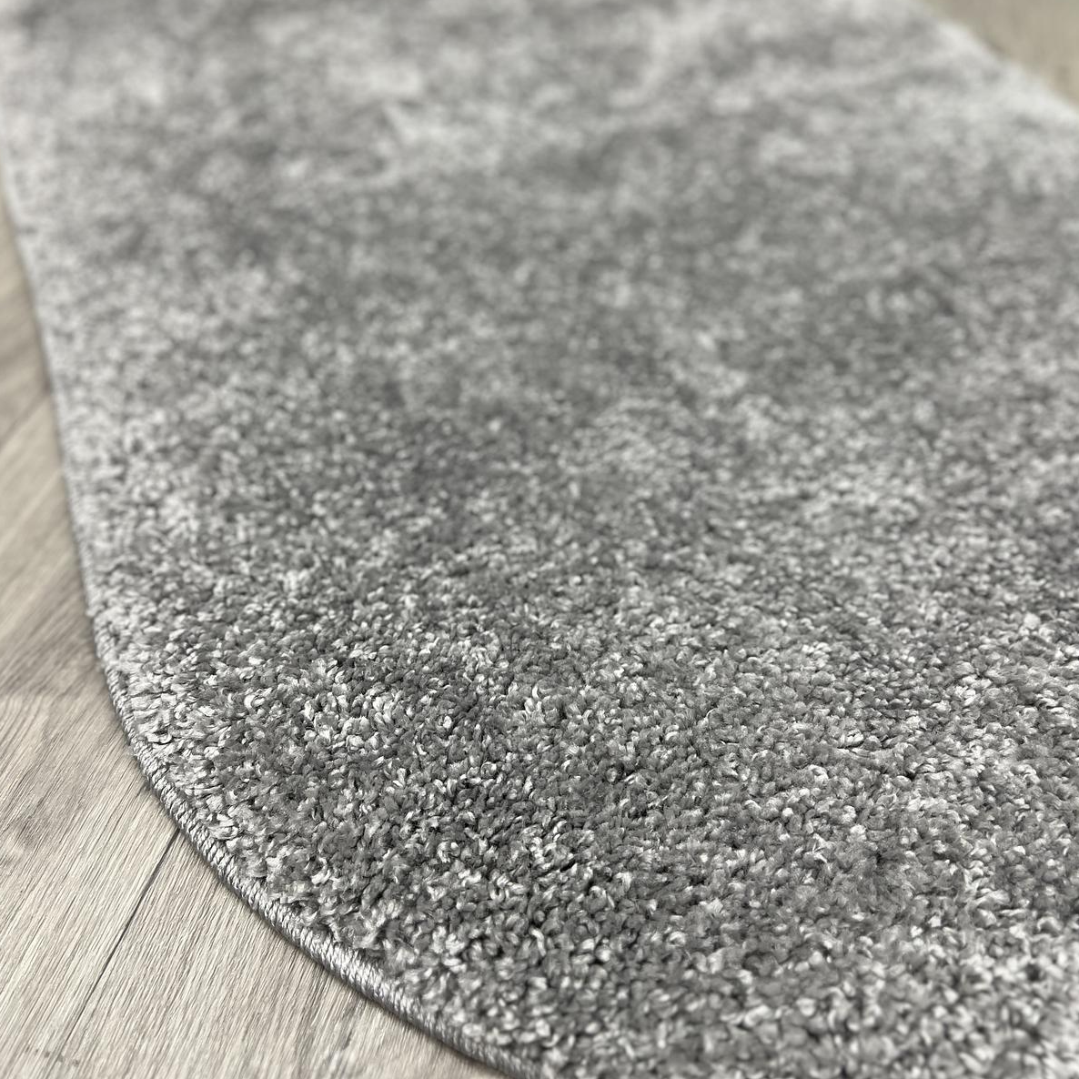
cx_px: 538
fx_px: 1093
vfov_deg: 52.5
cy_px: 498
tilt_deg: -47.7
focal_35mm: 31
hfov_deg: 52.5
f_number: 1.5
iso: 100
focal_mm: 5.7
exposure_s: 1/100
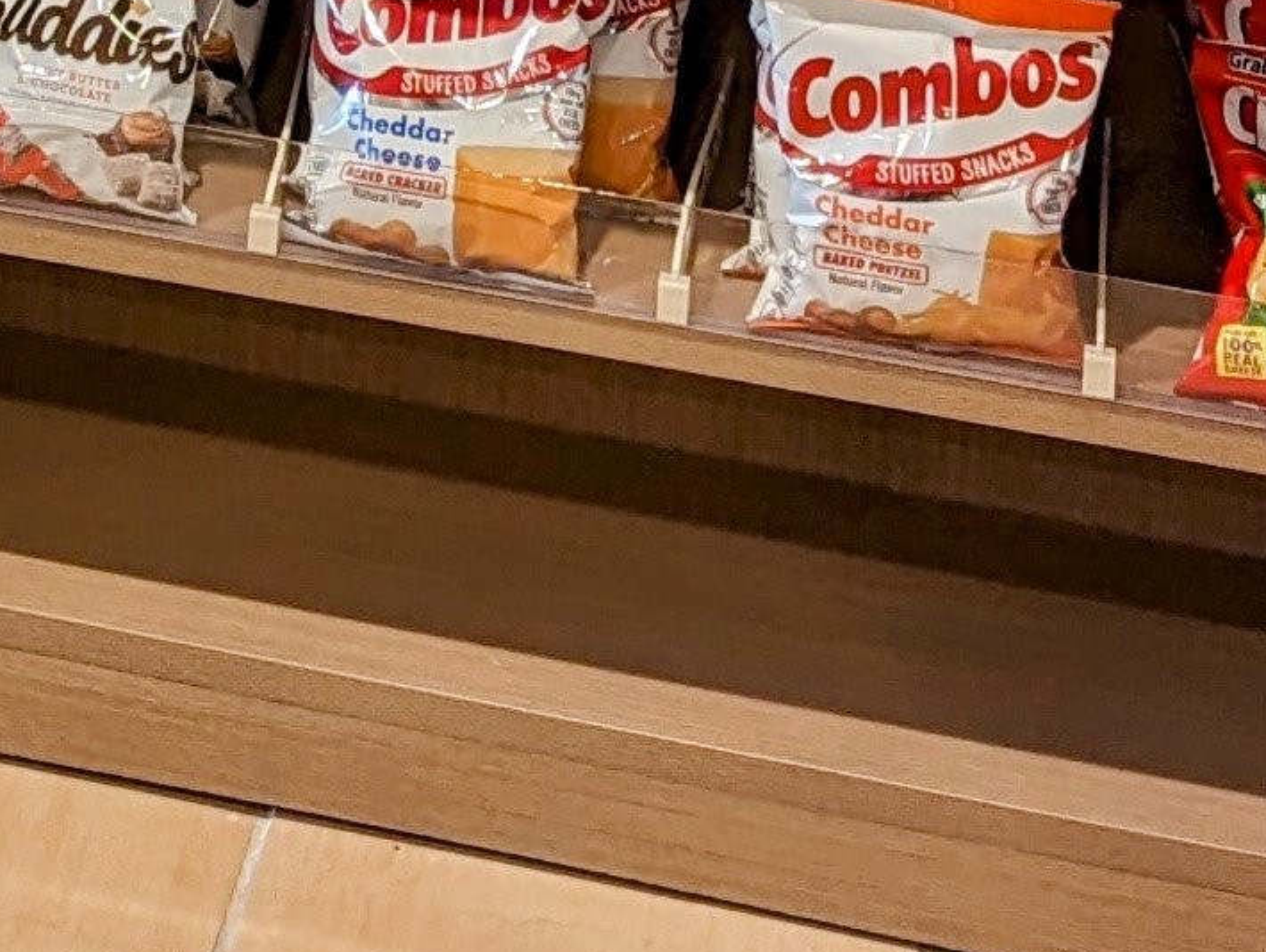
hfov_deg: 13.8
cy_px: -1662
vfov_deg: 9.1
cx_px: -314
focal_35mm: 138
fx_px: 5052
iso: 65
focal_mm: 6.81
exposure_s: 1/40
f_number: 1.85
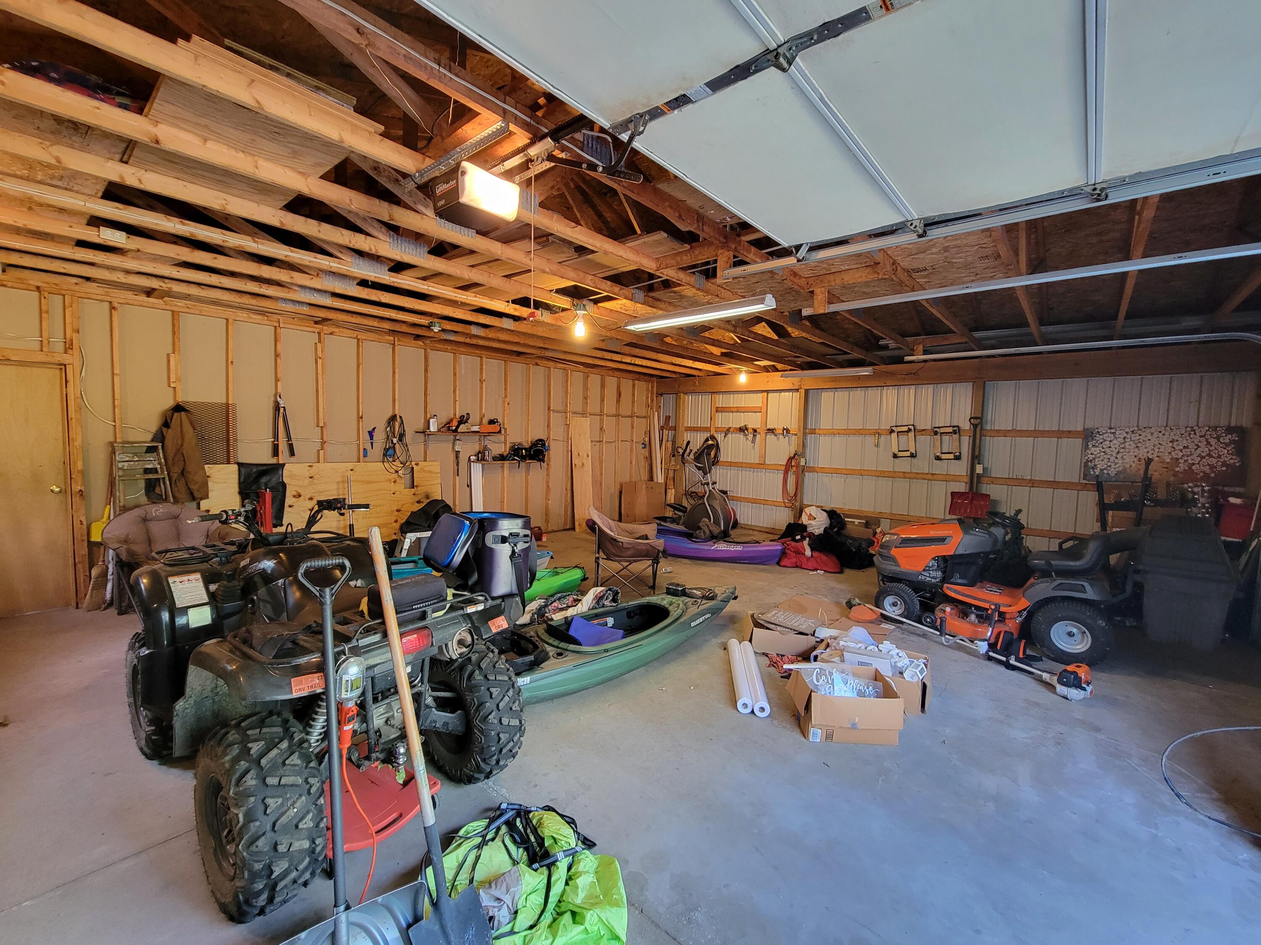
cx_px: 630
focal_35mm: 13
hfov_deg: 106.2
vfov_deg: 89.9
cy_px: 472
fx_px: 474
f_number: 2.2
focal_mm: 2.2
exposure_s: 1/30
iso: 320
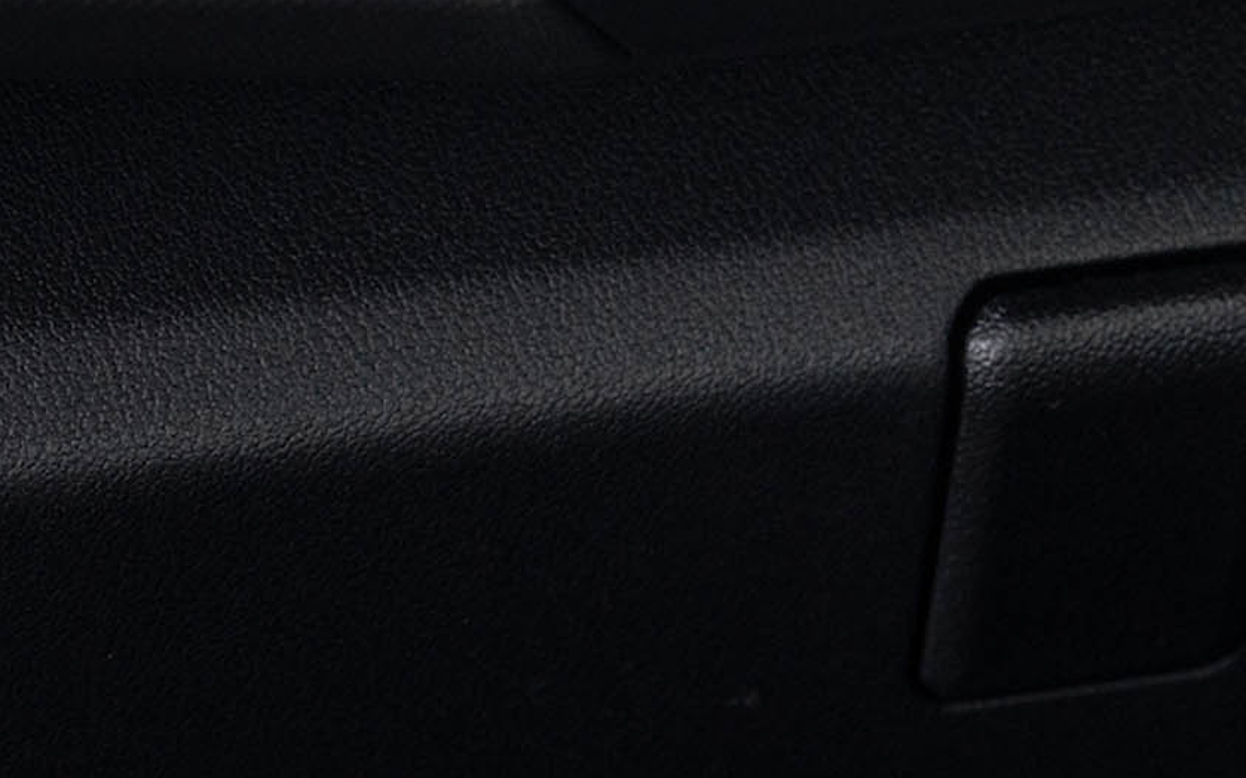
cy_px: -681
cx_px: 2541
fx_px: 12290
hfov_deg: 5.7
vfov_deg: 3.6
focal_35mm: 362
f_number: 7.1
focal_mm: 85
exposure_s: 1/60
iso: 1000
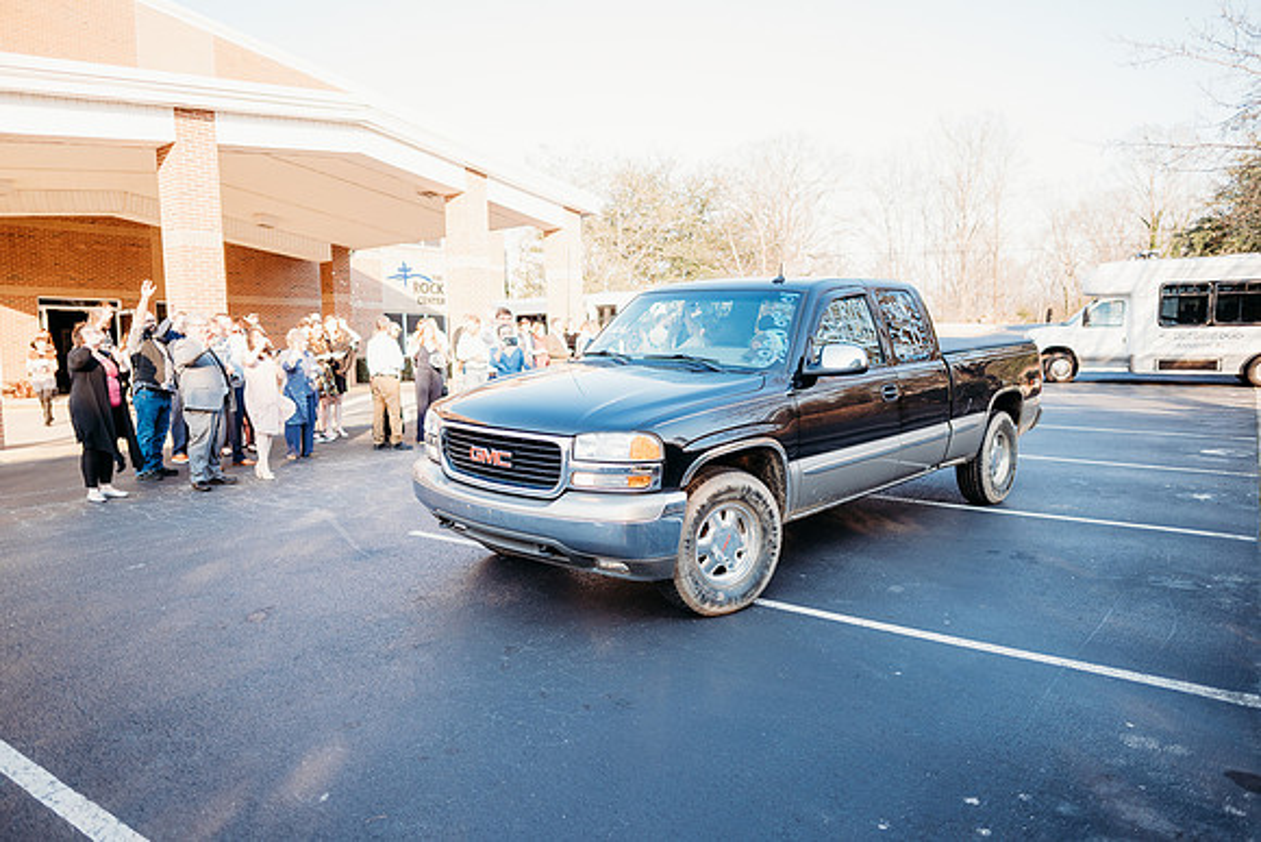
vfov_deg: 53.2
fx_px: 841
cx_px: 630
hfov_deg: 73.7
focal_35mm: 24
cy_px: 421
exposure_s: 1/320
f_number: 2
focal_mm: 24
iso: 100
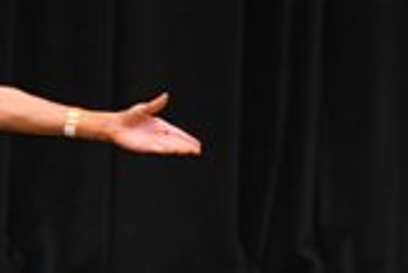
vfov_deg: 1.6
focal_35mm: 869
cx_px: -317
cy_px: 388
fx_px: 9857
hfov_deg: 2.4
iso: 4000
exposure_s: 1/400
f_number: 5.6
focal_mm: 122
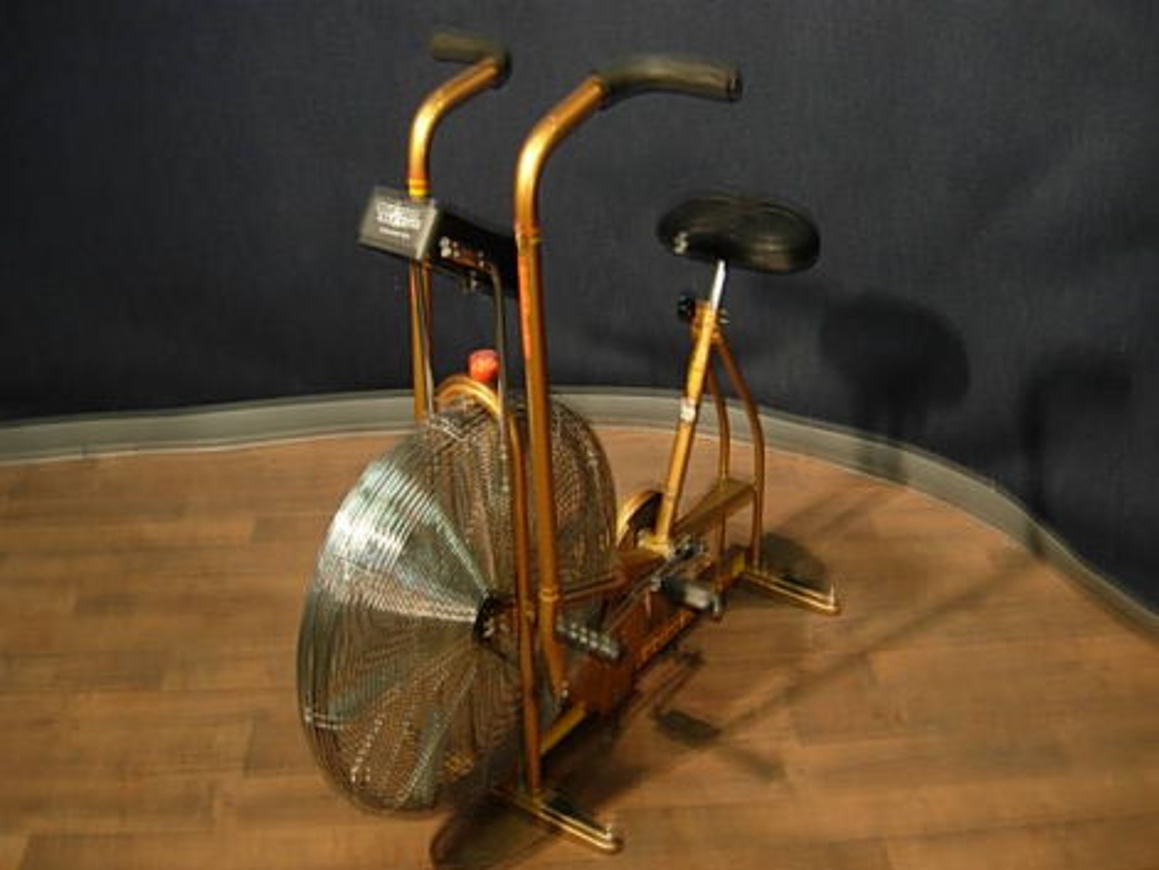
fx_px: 1206
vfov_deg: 39.7
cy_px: 435
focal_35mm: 36
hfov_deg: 51.3
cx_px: 580
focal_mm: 7.5
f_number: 2.7
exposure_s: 1/4
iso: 74
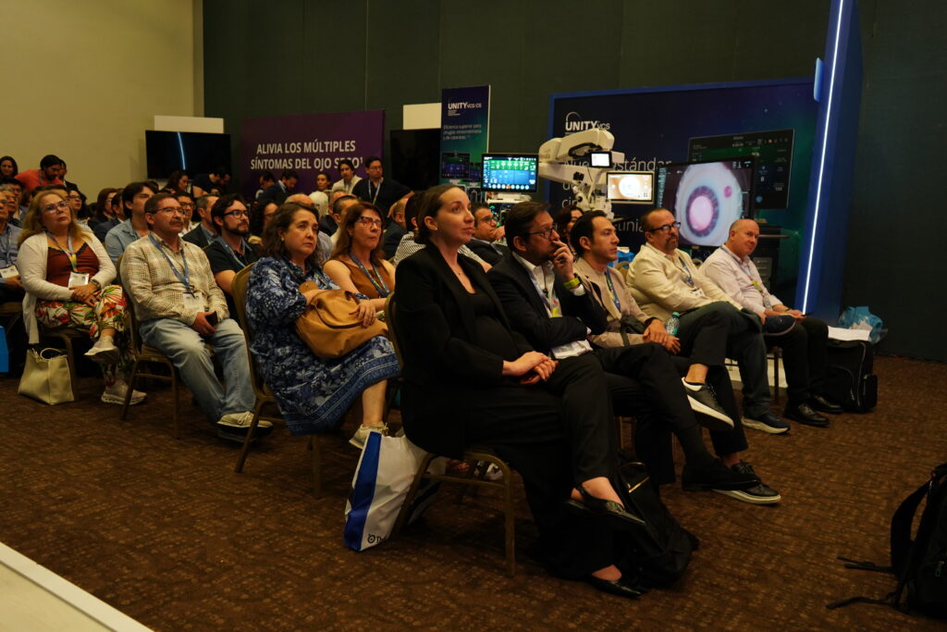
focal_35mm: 28
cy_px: 316
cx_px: 474
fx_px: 737
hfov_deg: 65.5
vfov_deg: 46.4
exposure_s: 1/125
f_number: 3.5
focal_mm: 28
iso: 2000
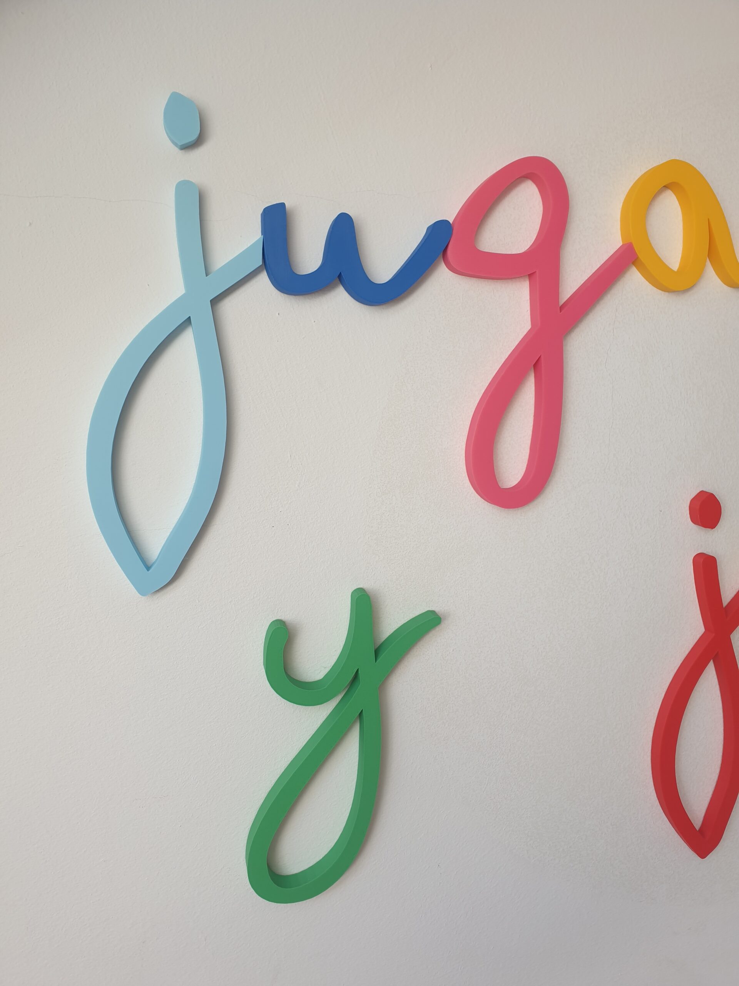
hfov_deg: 53.1
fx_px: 740
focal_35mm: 26
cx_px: 370
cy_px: 493
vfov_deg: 67.3
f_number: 2.4
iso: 50
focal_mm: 4.3
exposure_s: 1/159
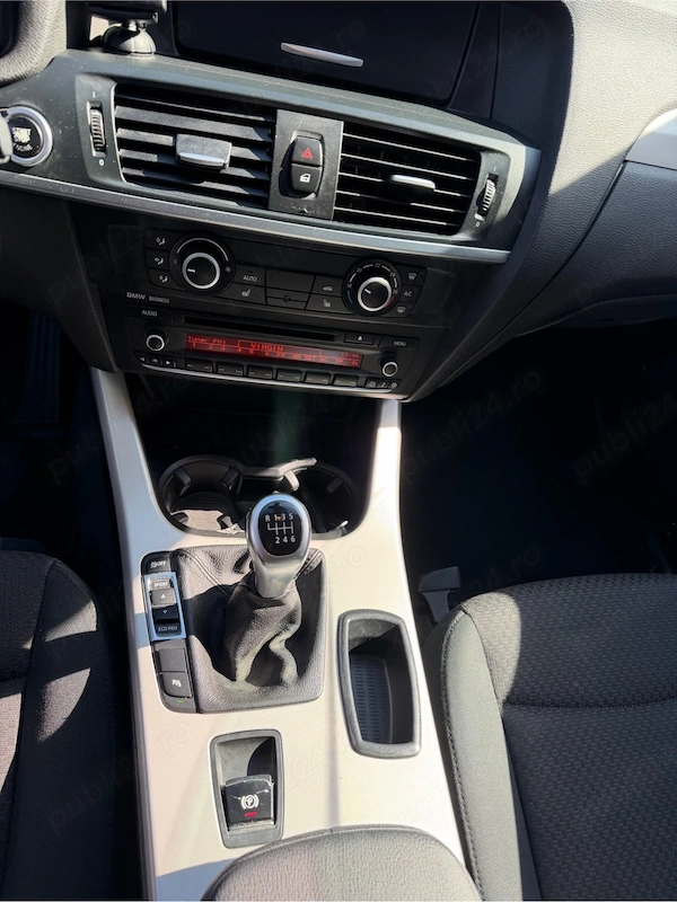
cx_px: 338
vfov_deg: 71.6
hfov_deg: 56.8
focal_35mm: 24
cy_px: 451
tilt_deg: -53.2
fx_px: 626
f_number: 1.78
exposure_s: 1/275
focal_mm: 6.76
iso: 80
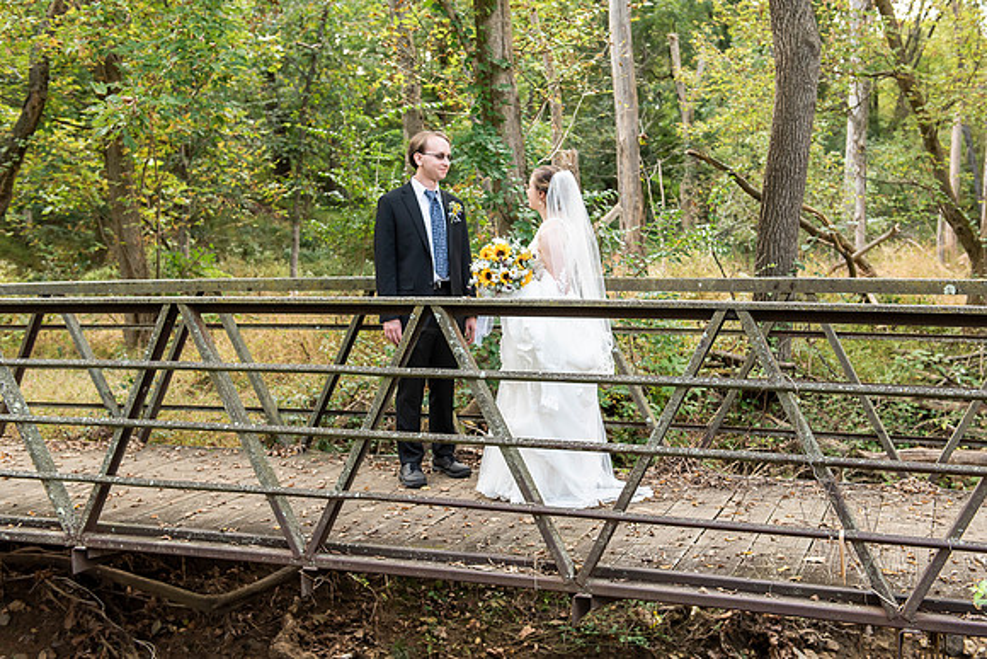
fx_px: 1136
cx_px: 538
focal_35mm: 41
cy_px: 300
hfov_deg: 46.9
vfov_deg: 32.3
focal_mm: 38
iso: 400
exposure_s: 1/250
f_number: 4
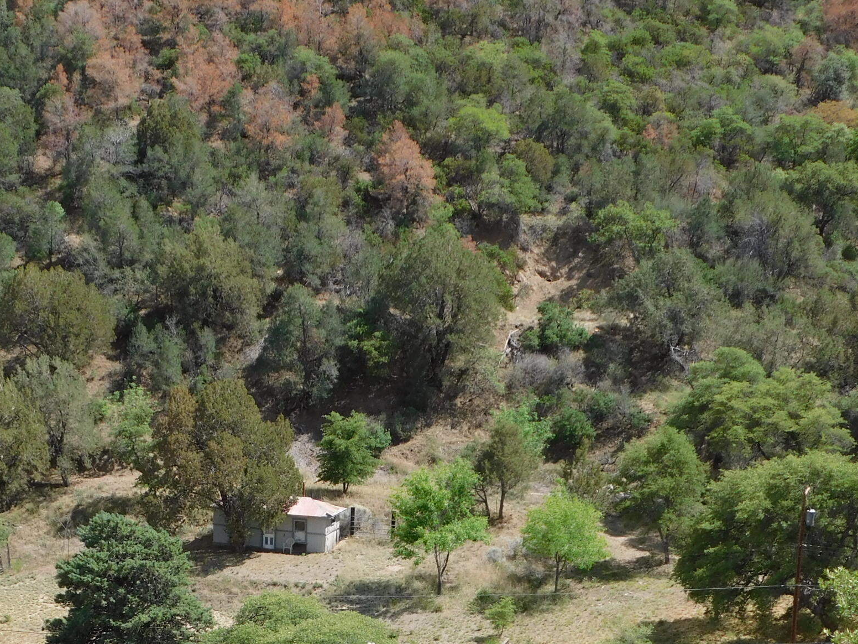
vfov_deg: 16.8
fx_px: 2156
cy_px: 571
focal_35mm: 87
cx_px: 296
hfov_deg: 22.4
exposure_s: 1/800
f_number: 3.7
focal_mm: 8
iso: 125
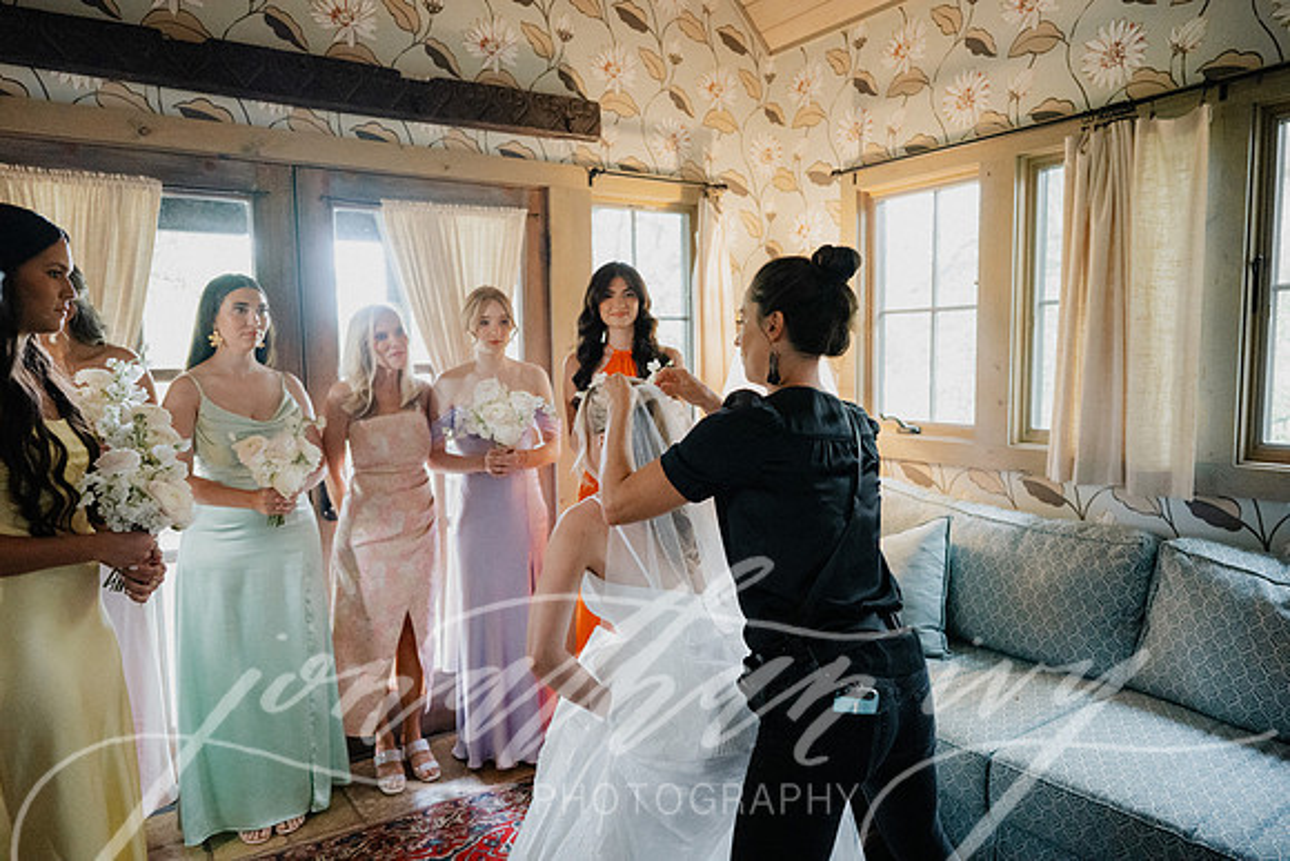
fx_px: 860
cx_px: 645
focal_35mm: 24
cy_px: 430
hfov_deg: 73.7
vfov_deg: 53.2
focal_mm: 24
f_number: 2.8
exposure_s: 1/200
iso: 5000
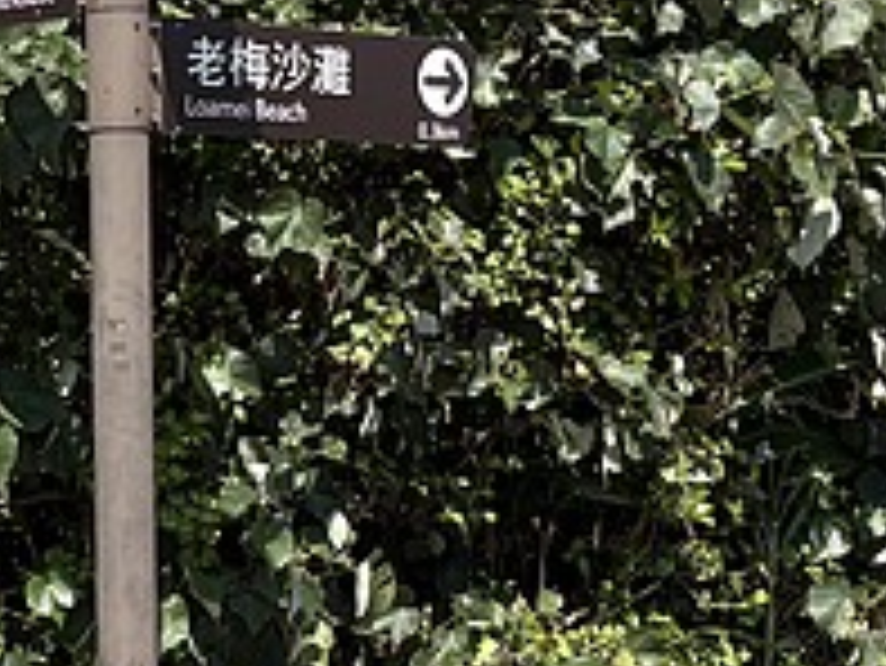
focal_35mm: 103
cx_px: 22
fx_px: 2638
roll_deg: +2.3
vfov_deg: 14.4
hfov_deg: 18.6
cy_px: 245
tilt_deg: -2.3
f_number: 1.6
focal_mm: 5.96
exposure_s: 1/2451
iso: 50
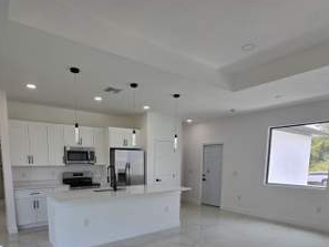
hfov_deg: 78.6
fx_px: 200
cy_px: 193
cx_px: 144
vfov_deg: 59.2
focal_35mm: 21
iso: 20
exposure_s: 1/120
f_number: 1.9
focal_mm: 2.2
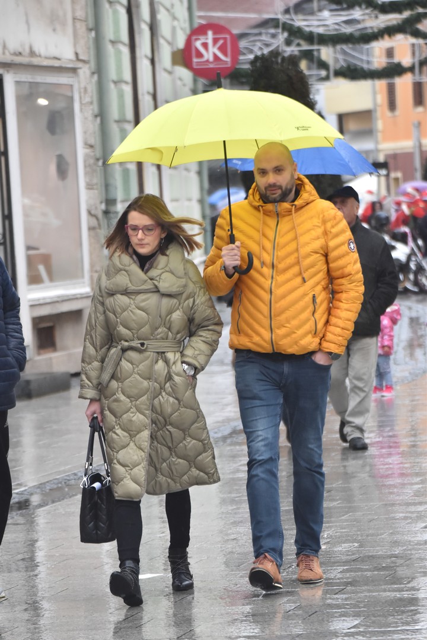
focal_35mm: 232
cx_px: 214
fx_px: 4136
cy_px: 320
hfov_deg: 5.9
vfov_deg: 8.9
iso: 1250
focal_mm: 155
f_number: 4.8
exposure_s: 1/400
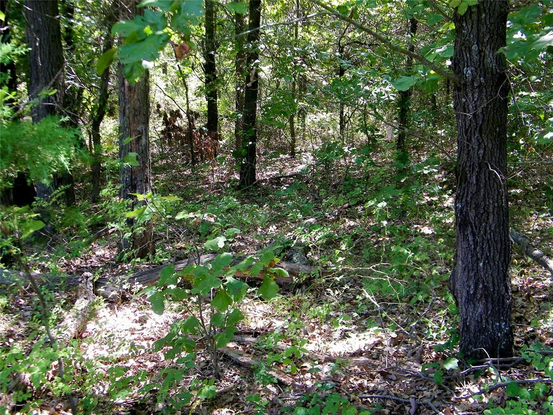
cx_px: 276
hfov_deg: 42.1
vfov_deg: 32.2
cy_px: 208
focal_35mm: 45
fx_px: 719
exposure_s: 1/40
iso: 80
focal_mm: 8.1
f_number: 3.9
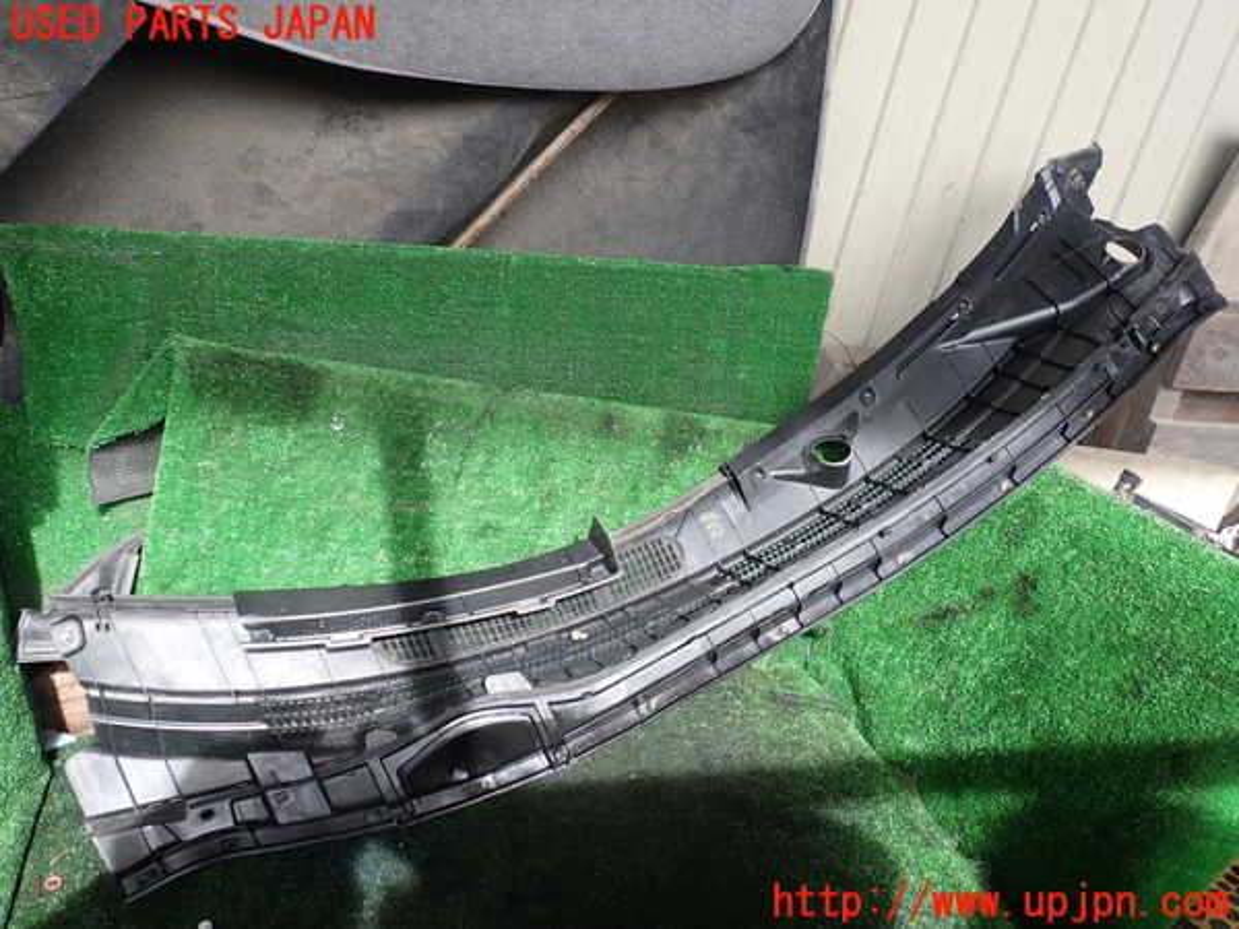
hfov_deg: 60.0
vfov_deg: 46.8
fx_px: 1074
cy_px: 464
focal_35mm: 30
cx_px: 620
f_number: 3.2
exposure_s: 1/100
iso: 100
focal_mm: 5.4
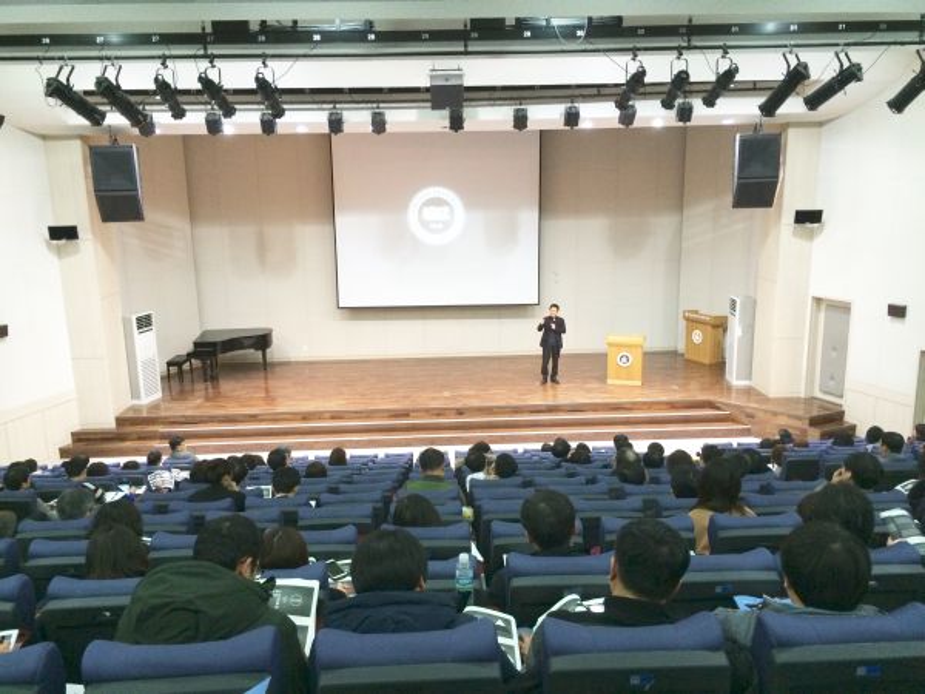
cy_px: 347
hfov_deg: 61.7
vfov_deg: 48.2
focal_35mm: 29
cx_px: 462
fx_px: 775
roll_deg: +0.8
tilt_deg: -14.9
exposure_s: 1/30
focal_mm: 4.15
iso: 250
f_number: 2.2
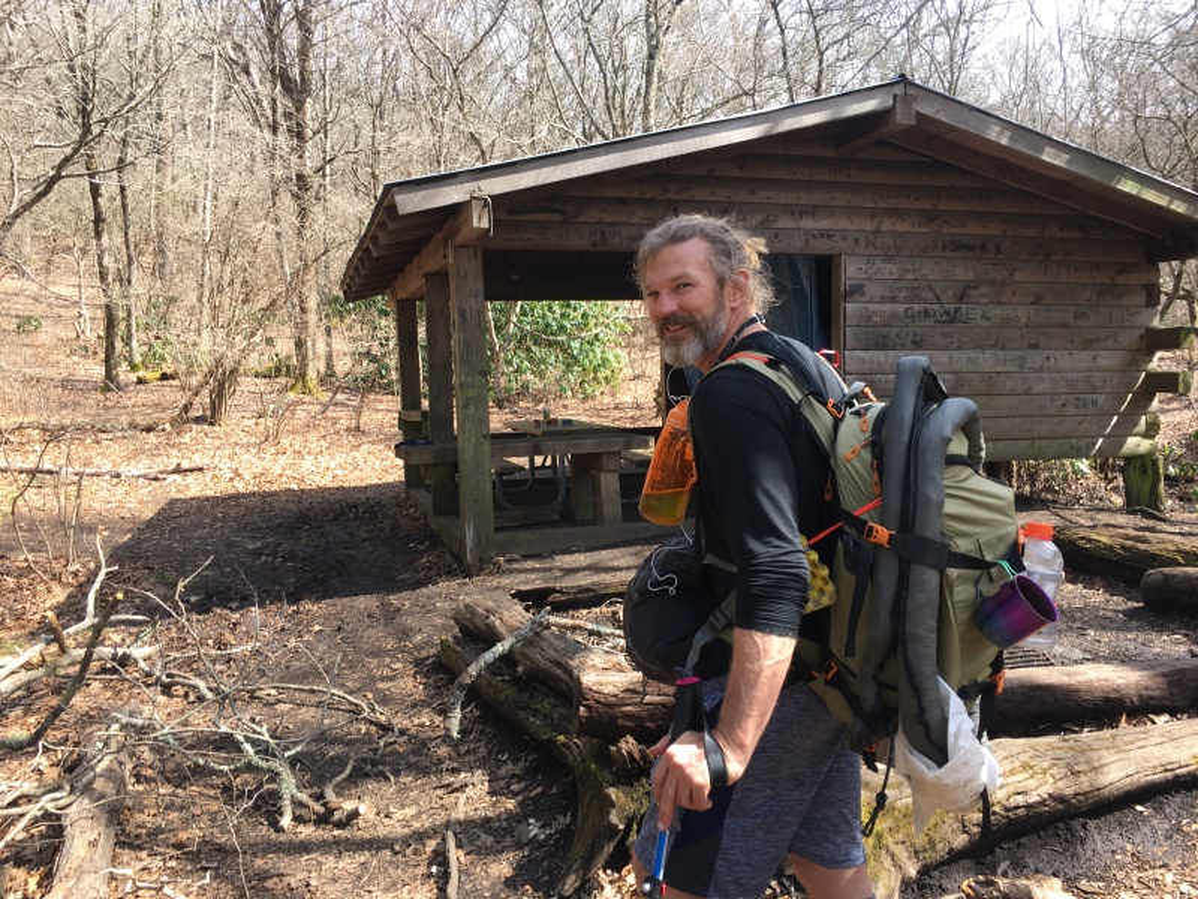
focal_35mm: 29
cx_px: 599
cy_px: 450
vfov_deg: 48.2
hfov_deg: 61.7
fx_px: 1004
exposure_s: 1/211
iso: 25
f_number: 2.2
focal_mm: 4.15
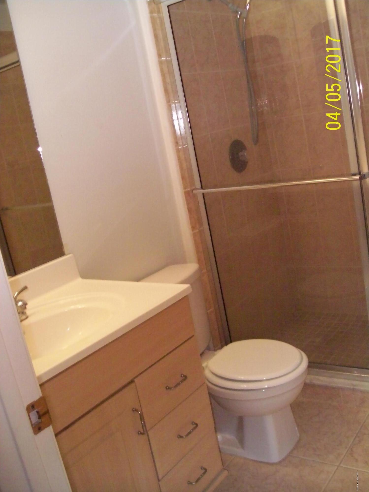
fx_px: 512
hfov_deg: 39.6
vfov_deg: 51.4
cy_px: 246
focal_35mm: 36
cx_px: 184
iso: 160
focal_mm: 6
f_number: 2.7
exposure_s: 1/64
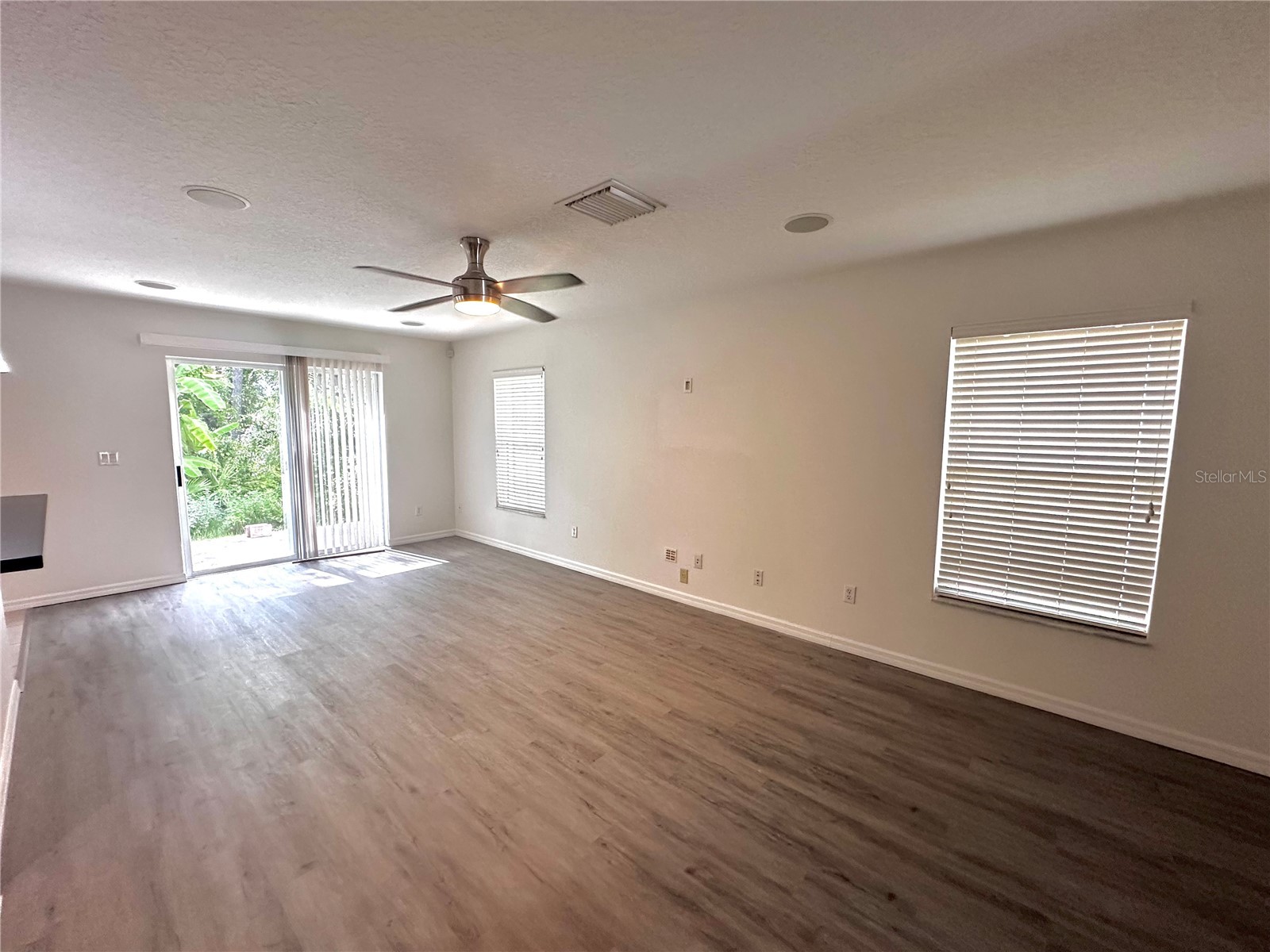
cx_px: 635
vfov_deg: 85.7
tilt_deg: -6.2
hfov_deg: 102.1
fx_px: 514
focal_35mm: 14
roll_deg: -1.1
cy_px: 476
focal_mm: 2.22
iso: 250
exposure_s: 1/120
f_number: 2.2
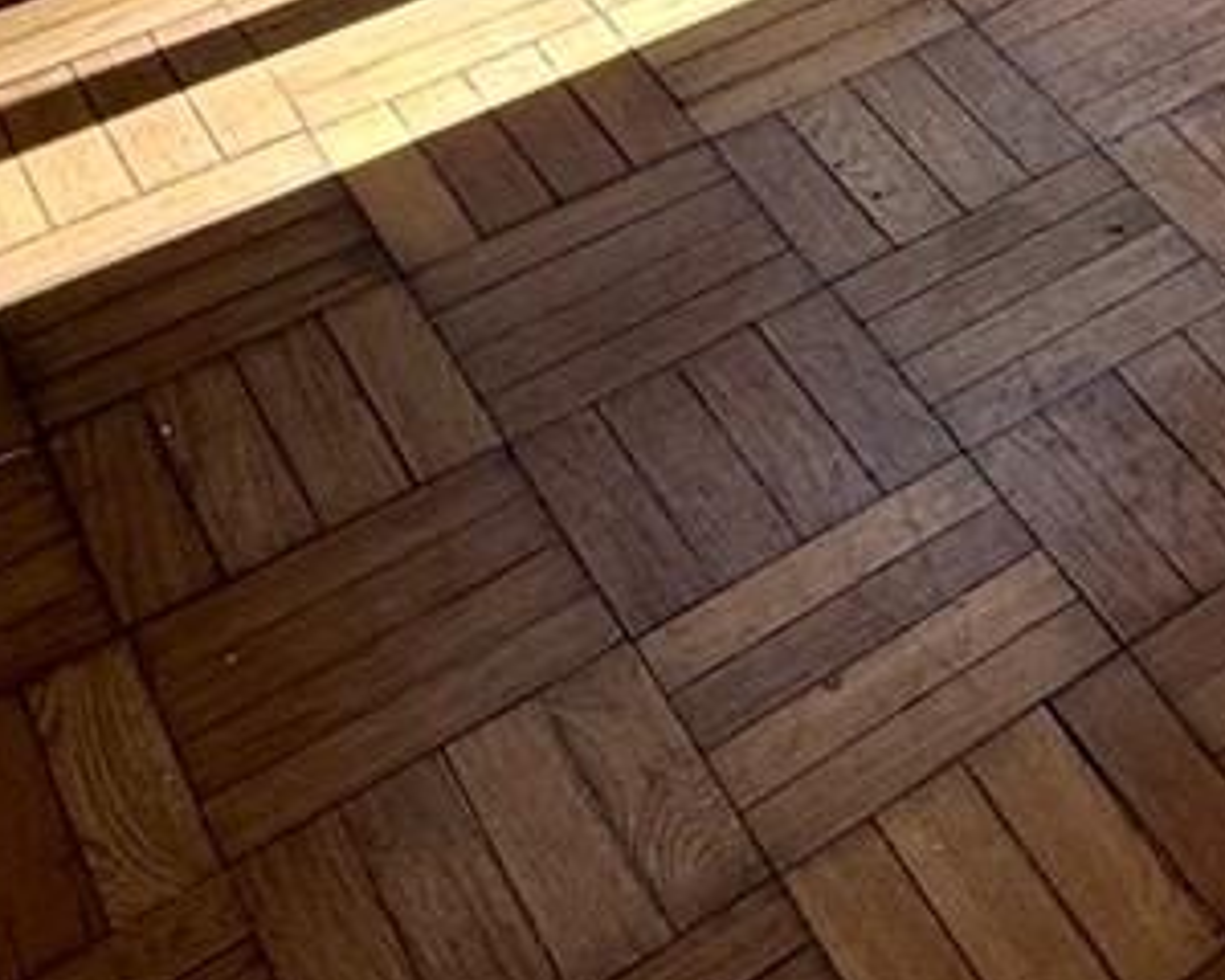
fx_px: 2647
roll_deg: -3.8
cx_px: 2038
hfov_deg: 20.5
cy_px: -1115
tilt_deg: -12.3
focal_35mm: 73
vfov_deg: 15.5
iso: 64
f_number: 2.2
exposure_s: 1/114
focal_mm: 2.22
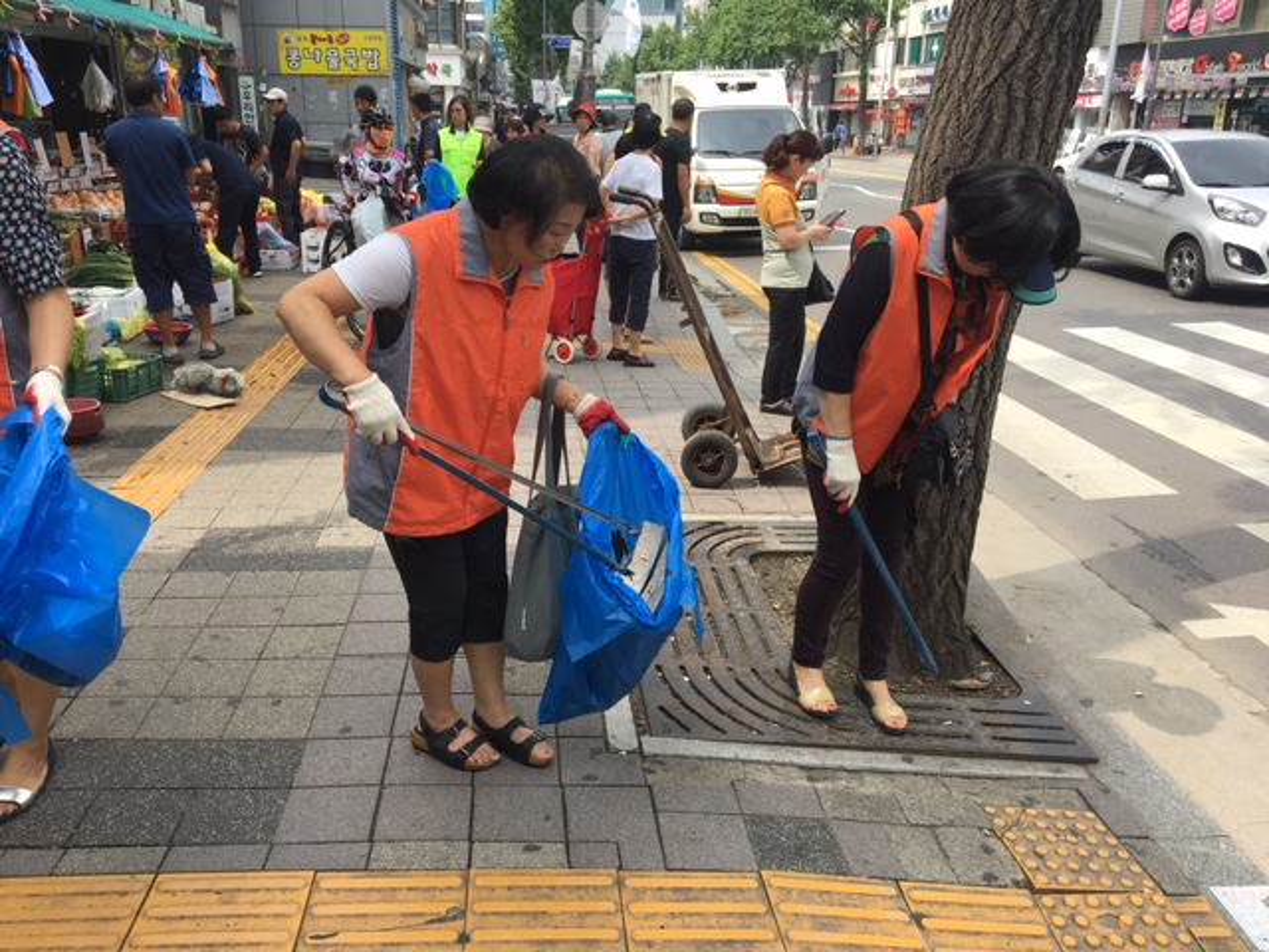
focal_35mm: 29
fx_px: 1063
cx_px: 634
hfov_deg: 61.7
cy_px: 476
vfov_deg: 48.2
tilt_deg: -16.2
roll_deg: -0.8
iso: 25
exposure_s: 1/894
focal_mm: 4.15
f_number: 2.2
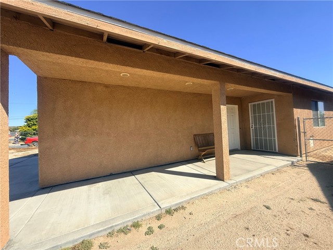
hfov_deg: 102.1
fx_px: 135
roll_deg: +2.3
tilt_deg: +1.5
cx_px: 166
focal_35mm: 14
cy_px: 125
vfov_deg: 85.7
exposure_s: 1/942
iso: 50
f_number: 2.2
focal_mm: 2.22
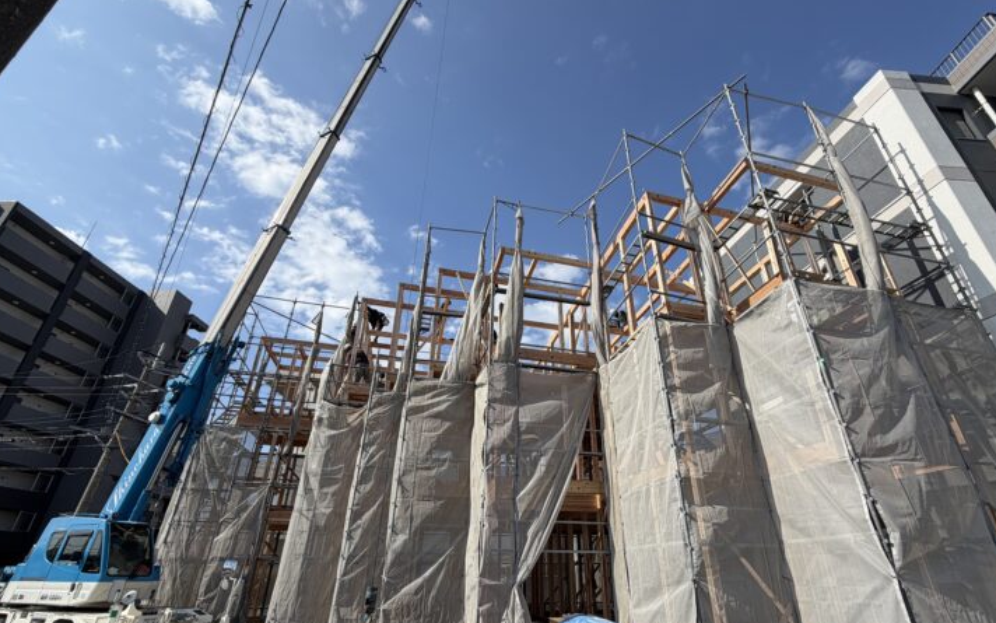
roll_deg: +1.1
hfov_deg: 97.7
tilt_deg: +24.4
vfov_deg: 70.5
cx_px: 525
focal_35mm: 16
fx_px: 434
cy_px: 375
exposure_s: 1/1145
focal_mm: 2.22
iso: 20
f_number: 2.2
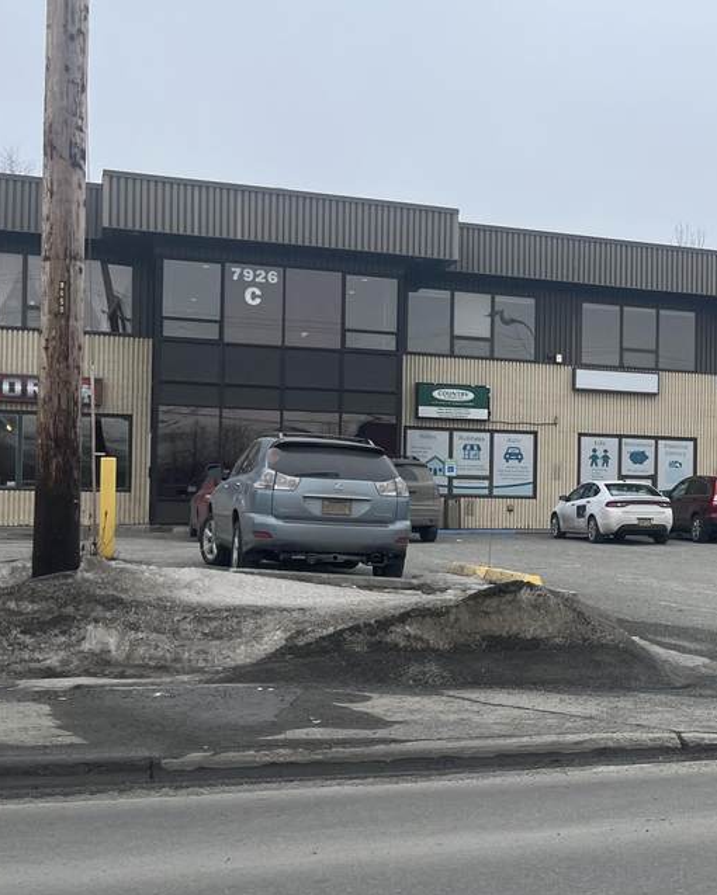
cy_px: 483
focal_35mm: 51
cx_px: 772
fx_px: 1352
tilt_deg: +1.0
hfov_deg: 27.4
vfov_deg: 36.6
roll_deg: +0.0
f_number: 1.6
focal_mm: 5.1
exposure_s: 1/2179
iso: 50
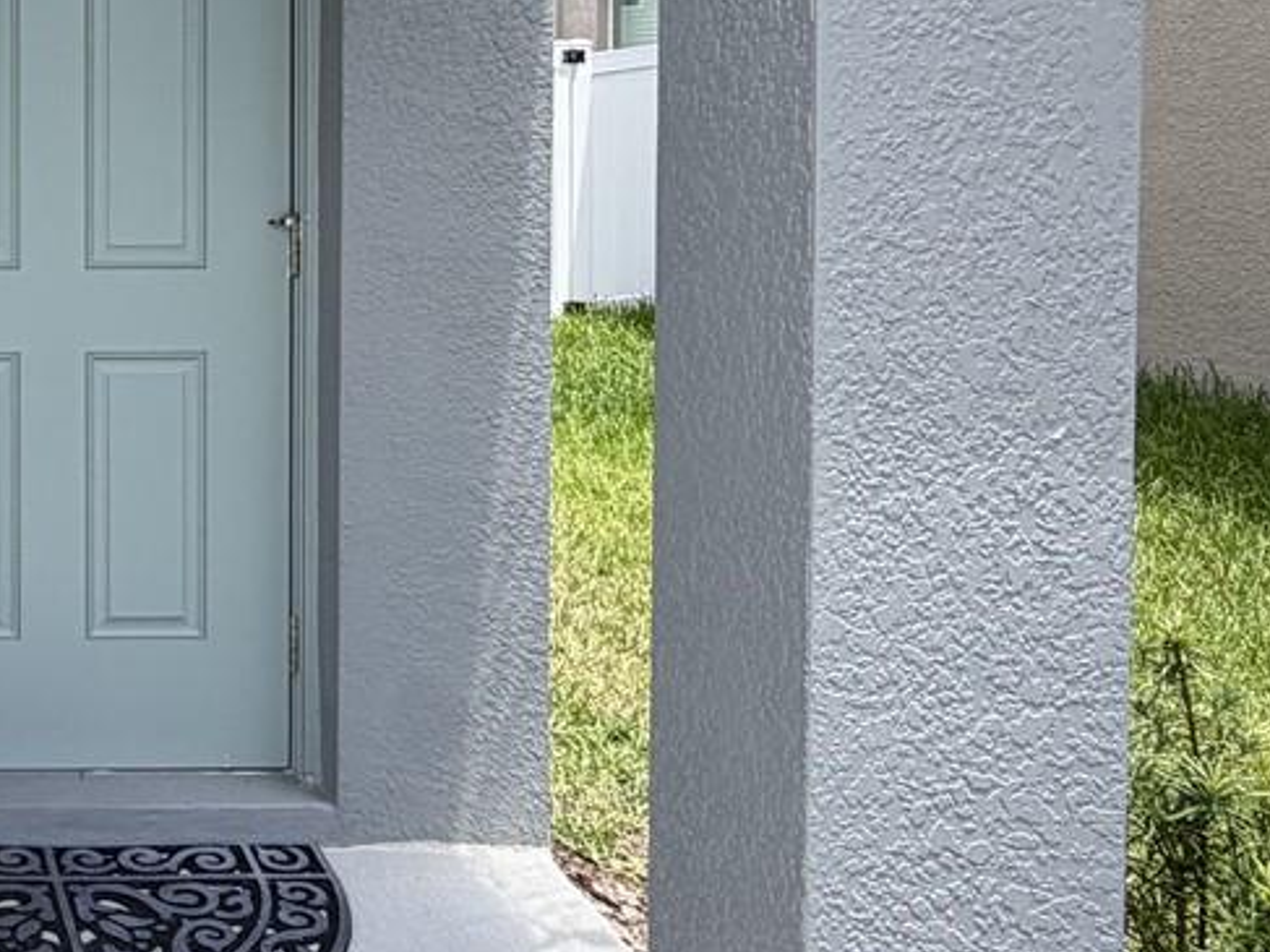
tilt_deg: -1.0
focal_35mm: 46
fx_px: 1687
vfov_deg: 30.3
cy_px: 125
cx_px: -198
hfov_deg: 34.3
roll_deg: +0.2
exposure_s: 1/518
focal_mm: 2.22
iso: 40
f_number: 2.2
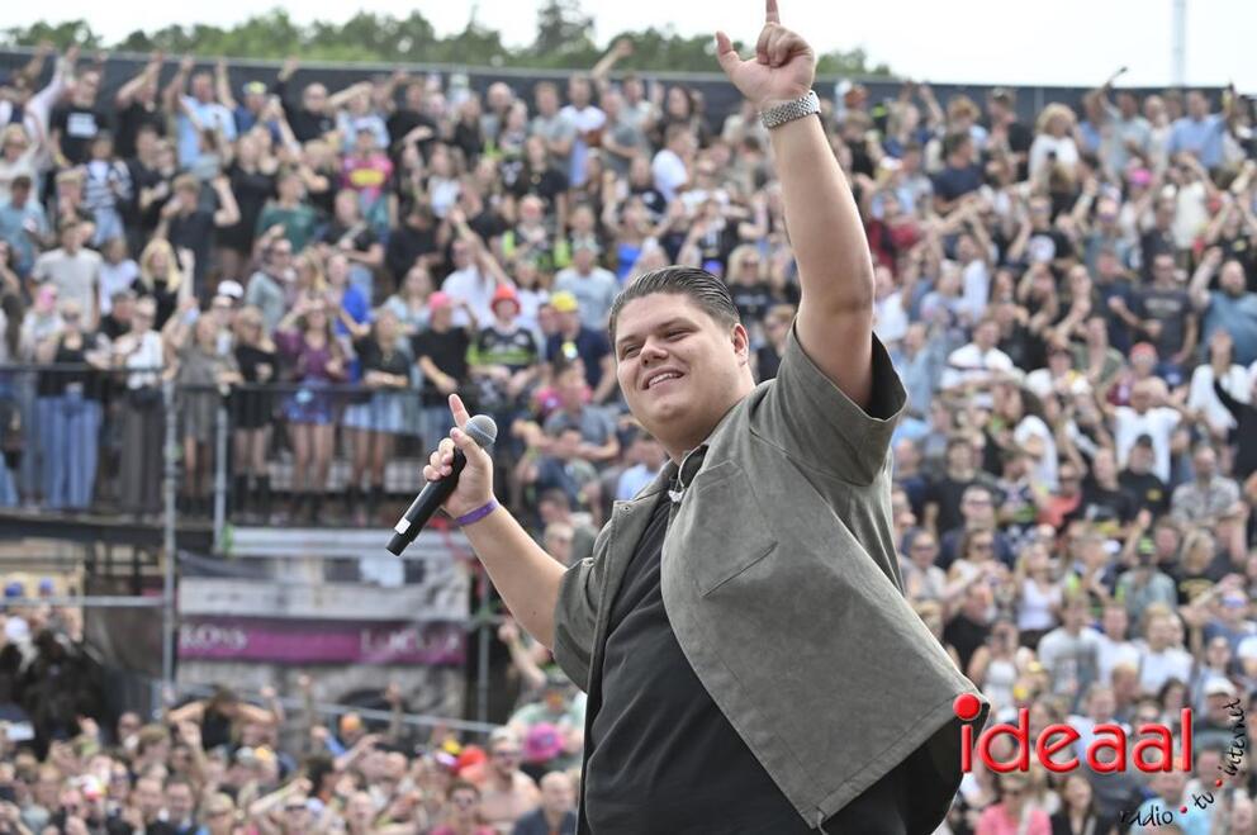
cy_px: 418
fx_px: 4011
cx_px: 628
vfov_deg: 11.9
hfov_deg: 17.8
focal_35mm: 115
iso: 400
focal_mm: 115
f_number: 6.3
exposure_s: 1/640
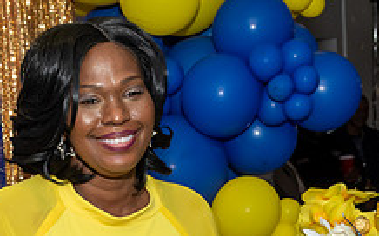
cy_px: 318
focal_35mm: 104
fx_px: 1074
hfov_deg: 19.9
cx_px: 110
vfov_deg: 12.2
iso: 500
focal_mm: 20
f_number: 6.3
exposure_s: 1/250
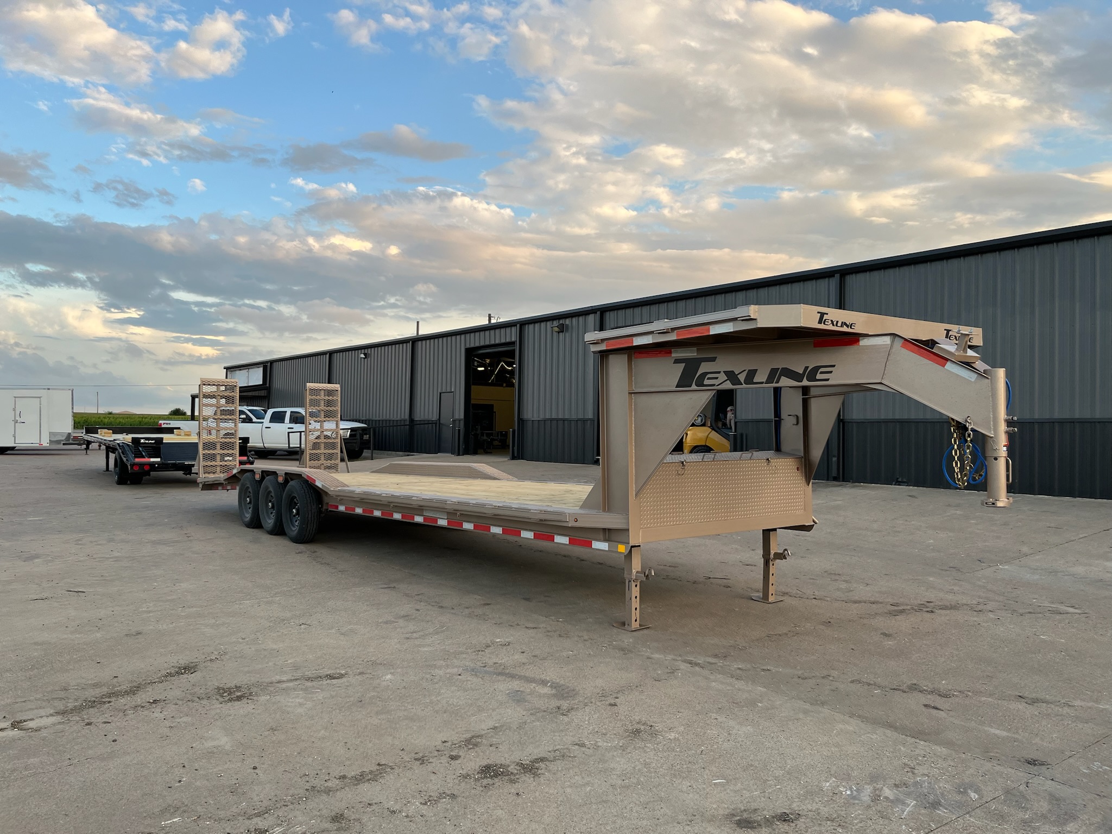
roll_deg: -2.0
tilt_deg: -1.3
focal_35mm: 26
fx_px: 835
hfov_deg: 67.3
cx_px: 556
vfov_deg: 53.1
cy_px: 417
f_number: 1.6
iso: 50
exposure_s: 1/445
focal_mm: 5.1
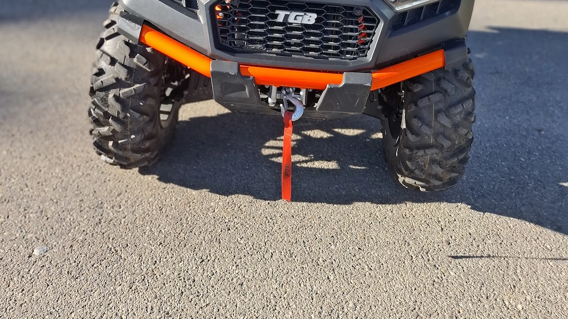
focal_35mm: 34
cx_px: 282
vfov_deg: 31.2
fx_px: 512
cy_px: -23
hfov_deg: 58.0
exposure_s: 1/605
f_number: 1.8
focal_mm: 5.54
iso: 50
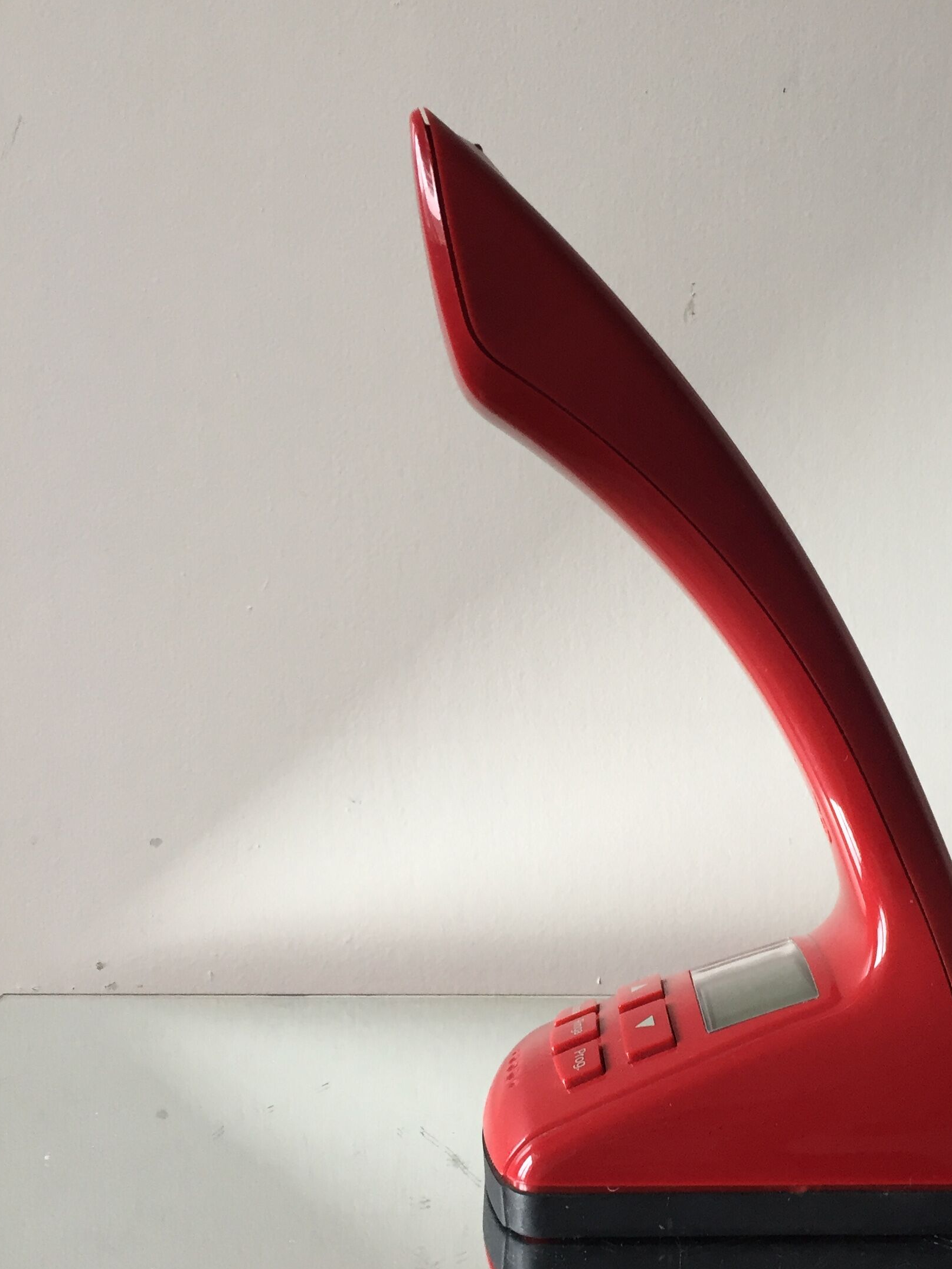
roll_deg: -0.6
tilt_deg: -6.5
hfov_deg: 32.2
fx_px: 1614
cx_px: 717
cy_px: 677
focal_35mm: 44
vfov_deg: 42.9
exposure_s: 1/33
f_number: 2.2
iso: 80
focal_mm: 4.15
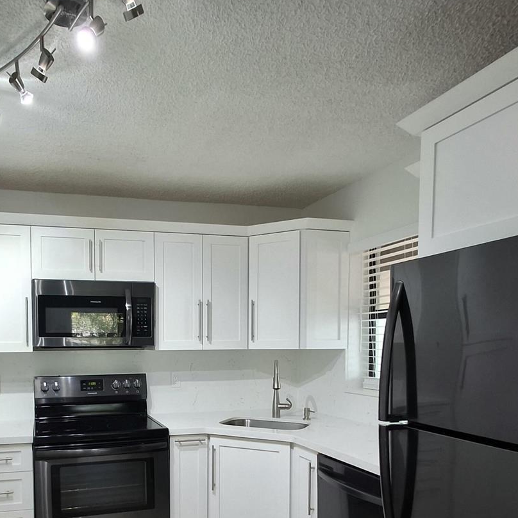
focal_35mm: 28
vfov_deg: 55.1
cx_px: 168
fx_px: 474
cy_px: 376
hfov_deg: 56.0
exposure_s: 1/40
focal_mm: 1.64
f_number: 2.2
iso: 50
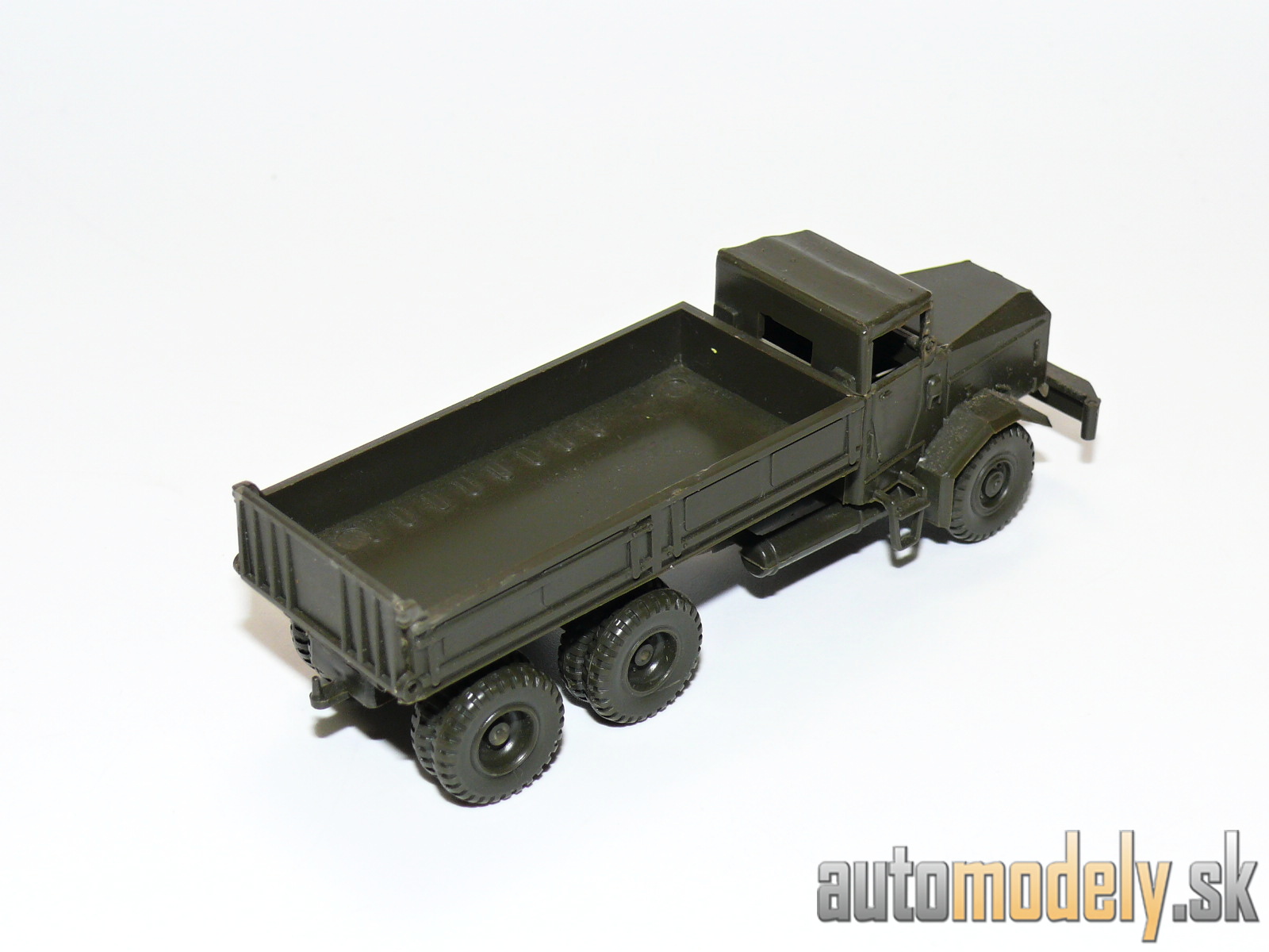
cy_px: 476
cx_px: 634
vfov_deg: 21.3
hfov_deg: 28.2
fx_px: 2529
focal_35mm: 69
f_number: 4
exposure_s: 1/30
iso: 100
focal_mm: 10.9
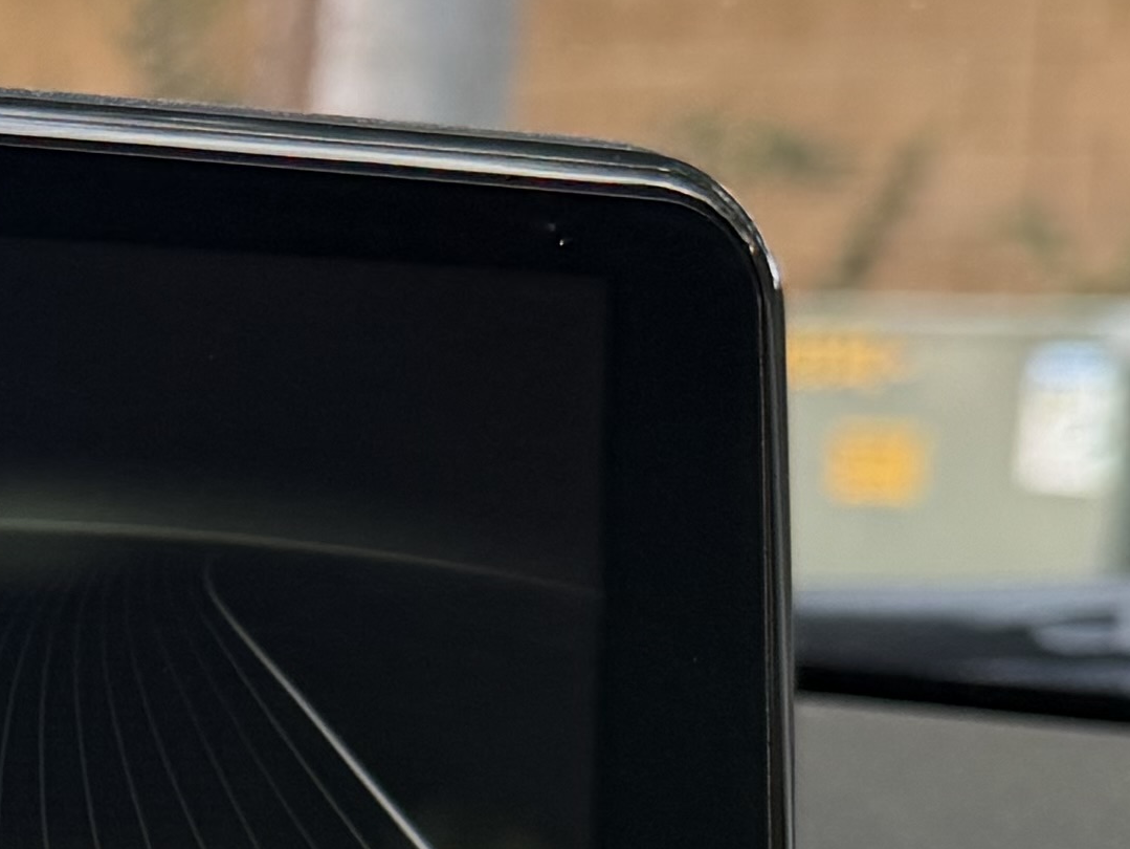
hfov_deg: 14.1
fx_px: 4147
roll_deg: -2.3
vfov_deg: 11.5
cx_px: -759
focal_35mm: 127
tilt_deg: -10.3
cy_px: 958
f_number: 1.78
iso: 80
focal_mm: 6.76
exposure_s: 1/139
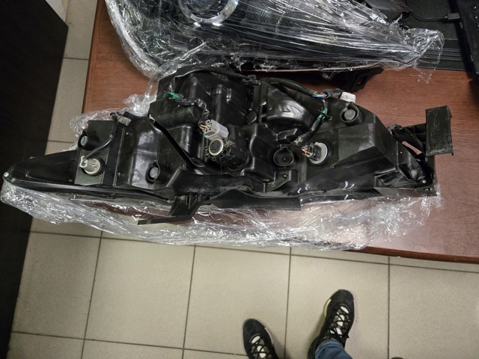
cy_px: 180
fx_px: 318
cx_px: 240
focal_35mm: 23
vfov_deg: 58.9
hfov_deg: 73.9
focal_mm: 5.4
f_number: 1.8
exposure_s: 1/100
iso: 1250
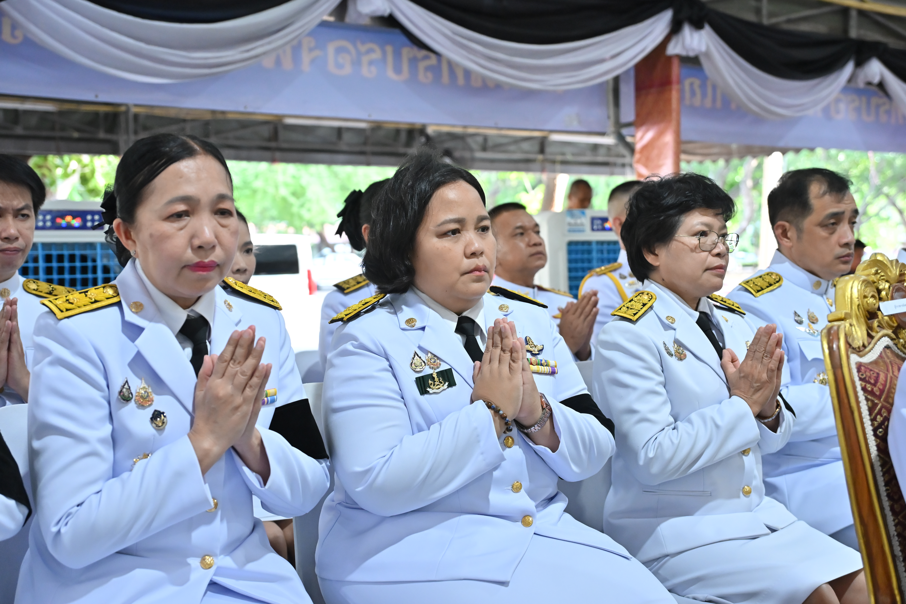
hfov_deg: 41.1
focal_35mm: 48
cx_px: 453
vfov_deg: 28.1
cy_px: 302
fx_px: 1208
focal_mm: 48
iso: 2500
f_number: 4
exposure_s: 1/250
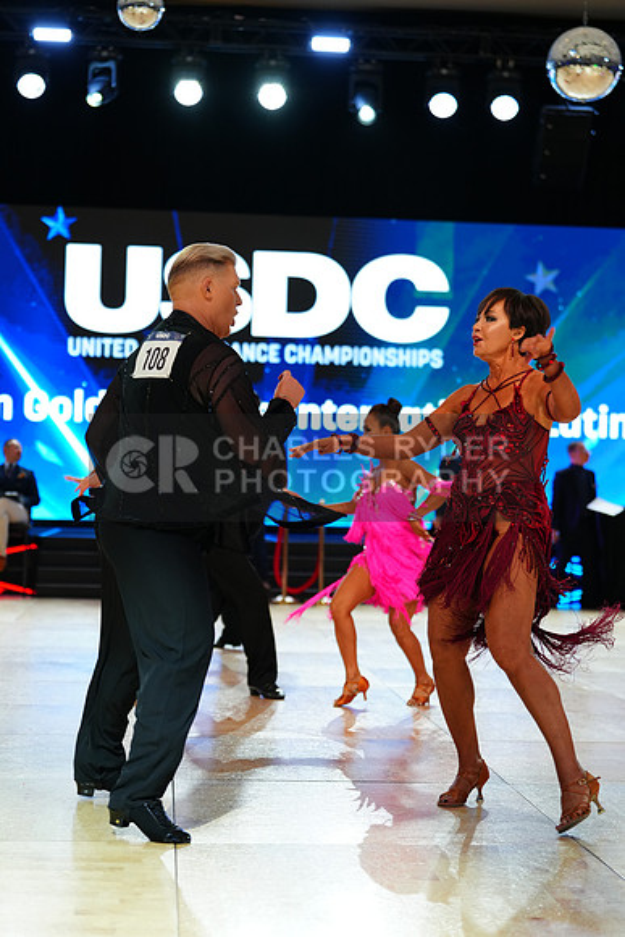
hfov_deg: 19.5
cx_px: 312
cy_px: 468
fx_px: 1822
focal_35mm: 70
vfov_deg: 28.8
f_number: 2.8
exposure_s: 1/400
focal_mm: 70
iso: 800
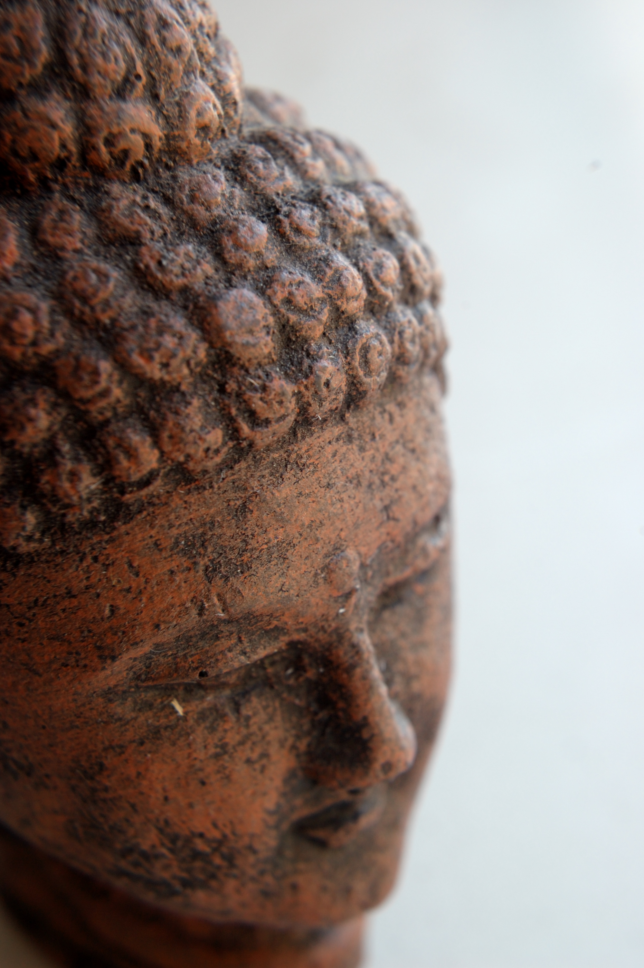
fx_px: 1048
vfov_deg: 49.6
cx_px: 322
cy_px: 484
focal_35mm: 39
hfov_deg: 34.1
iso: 200
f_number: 10
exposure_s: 1/10
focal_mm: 26
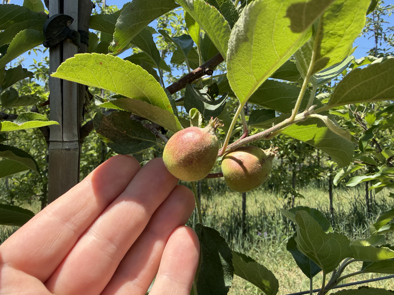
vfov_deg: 56.8
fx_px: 273
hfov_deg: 71.6
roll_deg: -0.9
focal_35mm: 24
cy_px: 148
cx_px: 197
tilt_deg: +0.7
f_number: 2.2
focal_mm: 2.22
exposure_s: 1/526
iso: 32
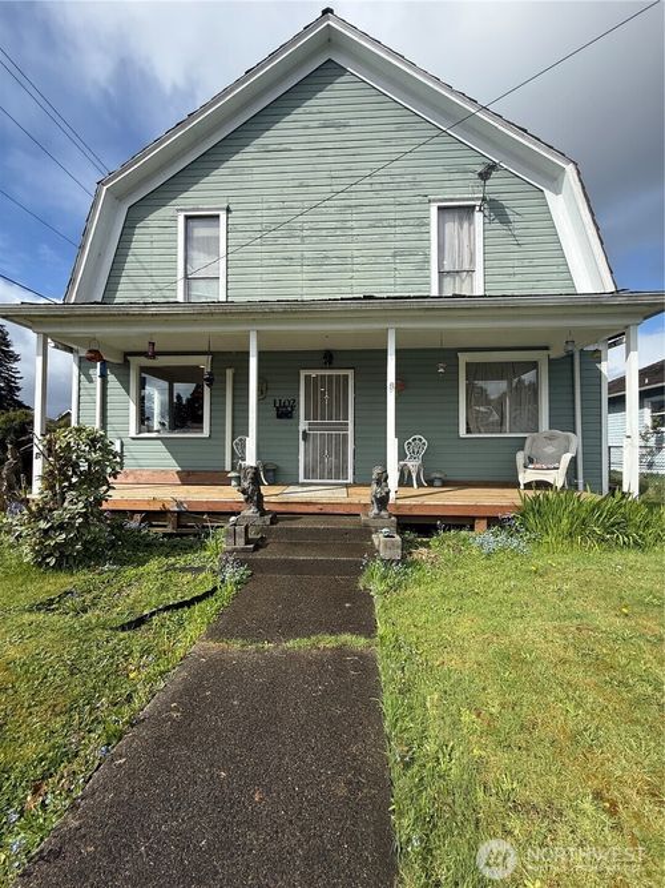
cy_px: 444
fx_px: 359
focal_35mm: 14
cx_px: 332
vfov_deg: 102.1
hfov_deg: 85.7
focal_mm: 2.22
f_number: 2.2
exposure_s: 1/1534
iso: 50
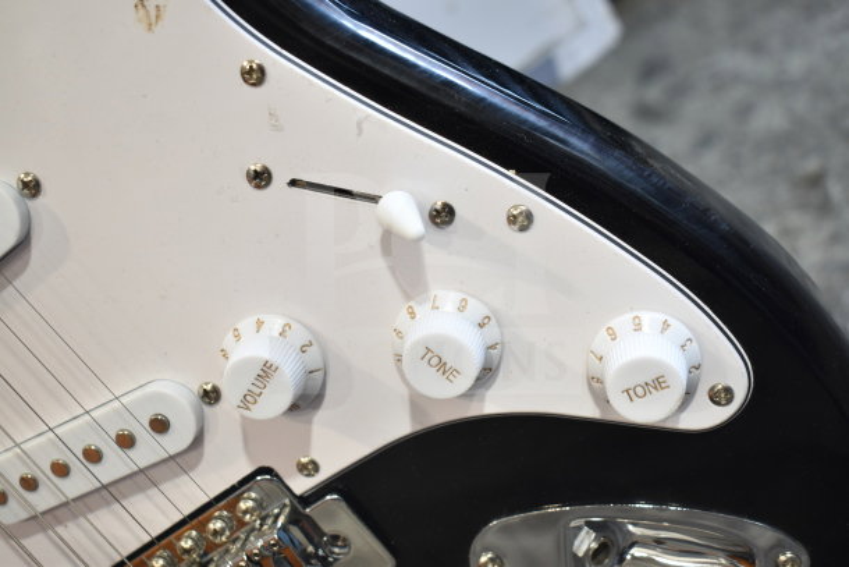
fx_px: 1203
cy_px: 284
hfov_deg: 38.9
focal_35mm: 51
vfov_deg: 26.5
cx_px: 424
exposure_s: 1/50
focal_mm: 34
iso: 450
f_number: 4.5
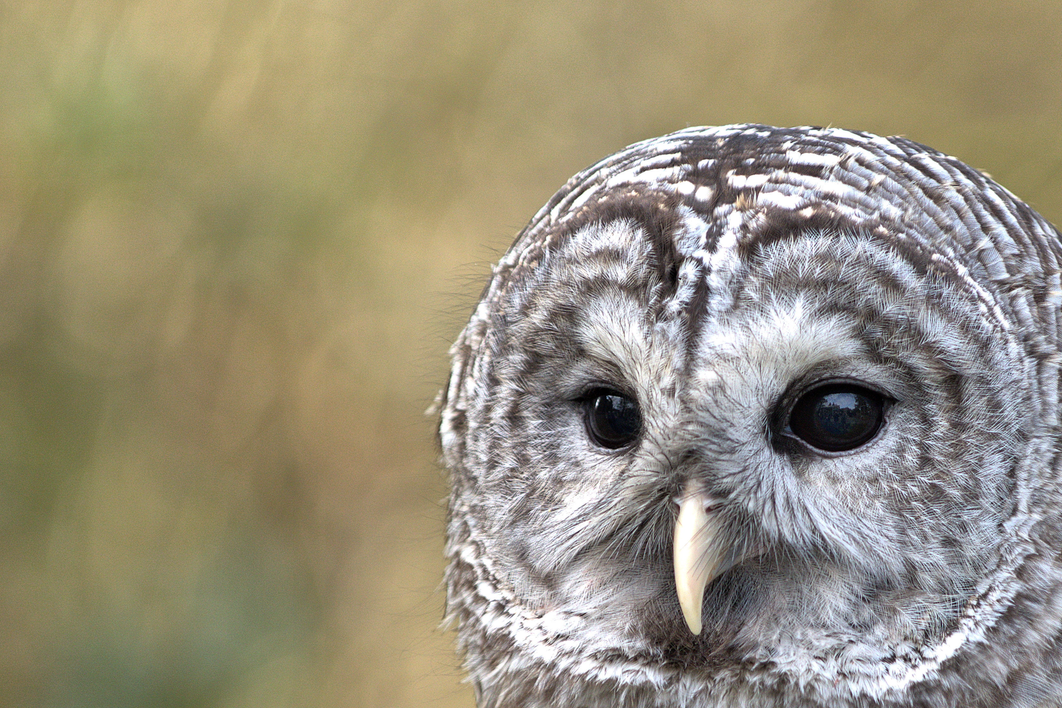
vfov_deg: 2.5
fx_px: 16518
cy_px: 490
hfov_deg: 3.7
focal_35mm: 560
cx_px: 762
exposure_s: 1/500
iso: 800
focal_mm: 250
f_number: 4
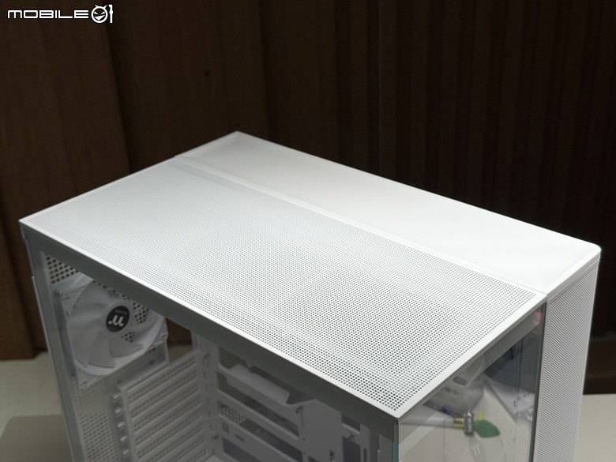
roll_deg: +2.6
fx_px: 854
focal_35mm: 48
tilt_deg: -28.9
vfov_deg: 30.3
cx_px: 308
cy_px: 231
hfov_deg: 39.7
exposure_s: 1/120
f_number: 1.78
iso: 80
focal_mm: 6.76
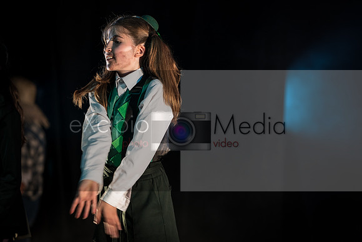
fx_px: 2535
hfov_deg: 8.2
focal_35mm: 252
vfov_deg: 5.5
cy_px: 126
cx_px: 205
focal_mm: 200
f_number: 2.8
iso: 250
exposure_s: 1/125
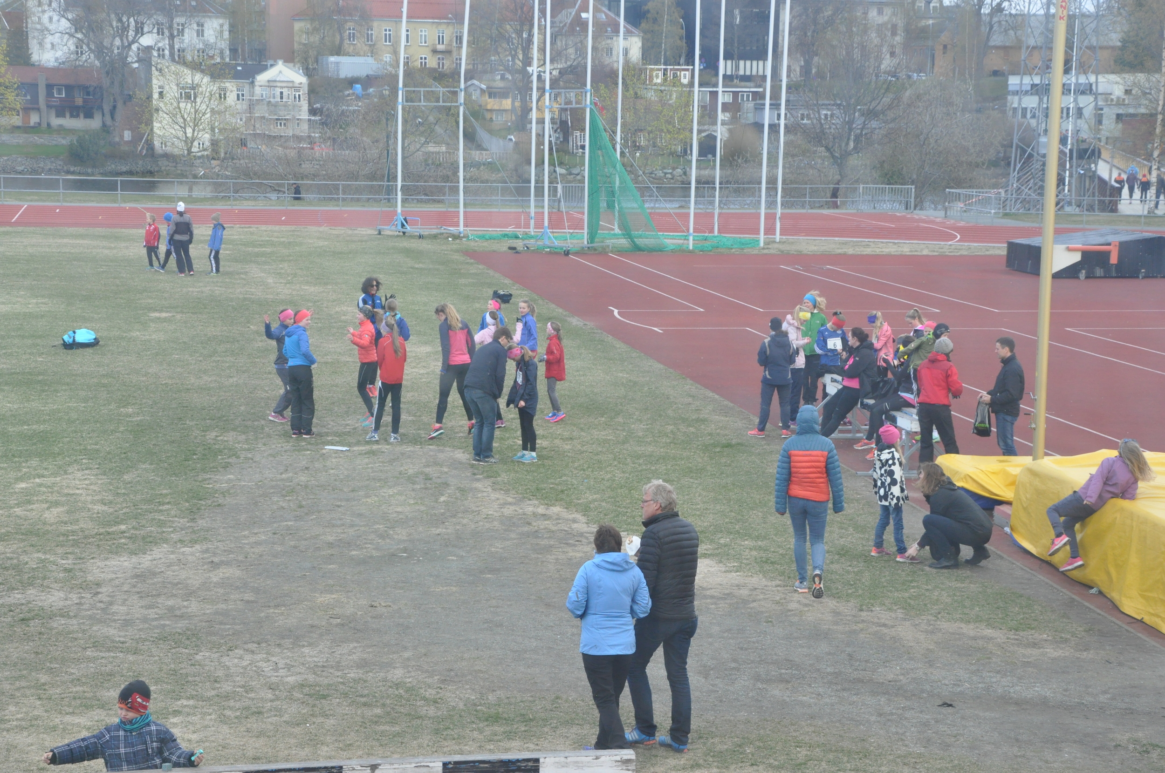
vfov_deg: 18.1
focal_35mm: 75
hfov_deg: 27.0
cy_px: 386
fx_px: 2424
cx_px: 582
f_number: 10
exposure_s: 1/400
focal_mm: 50
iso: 1000
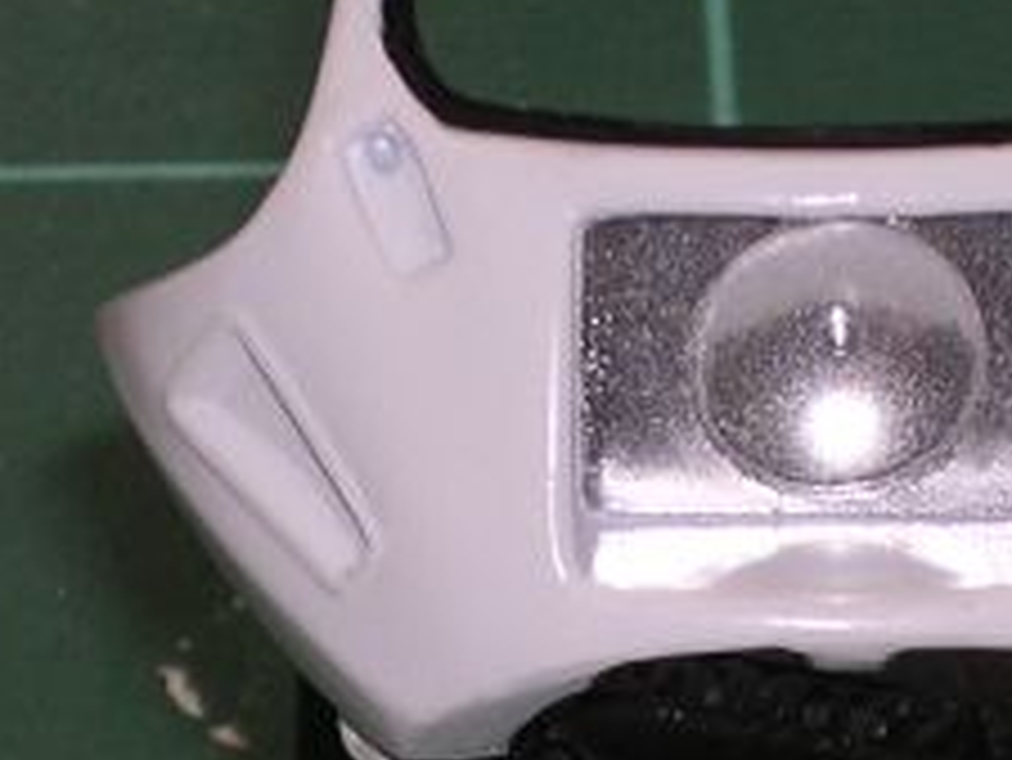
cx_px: 742
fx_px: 11964
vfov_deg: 3.6
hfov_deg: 4.8
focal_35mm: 409
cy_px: 787
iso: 100
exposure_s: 1/60.1
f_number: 4.9
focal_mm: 17.4
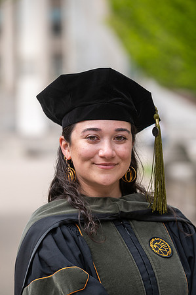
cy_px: 148
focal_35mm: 170
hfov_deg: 8.1
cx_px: 98
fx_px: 1391
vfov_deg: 12.1
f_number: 4.5
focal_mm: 170
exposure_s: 1/500
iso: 125
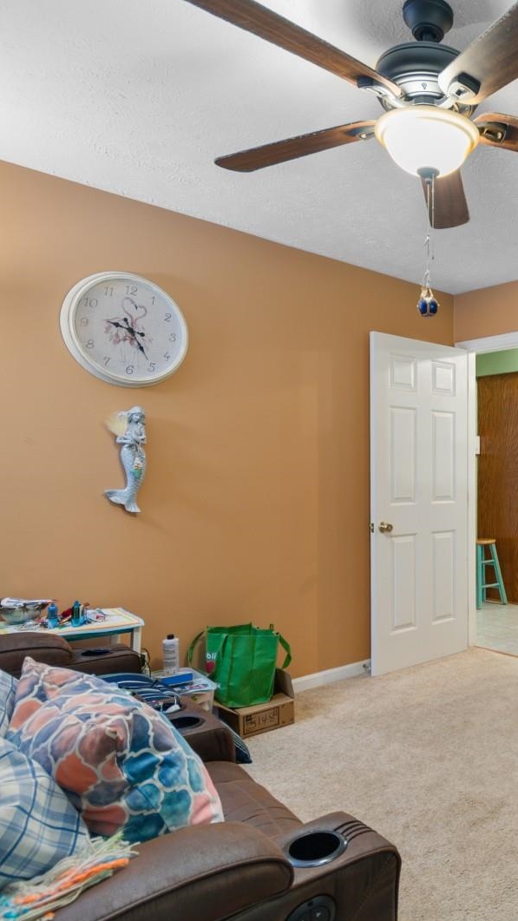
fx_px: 586
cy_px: 455
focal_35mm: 24
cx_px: 521
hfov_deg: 41.3
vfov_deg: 76.3
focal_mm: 10
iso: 100
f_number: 4.5
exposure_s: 1/3
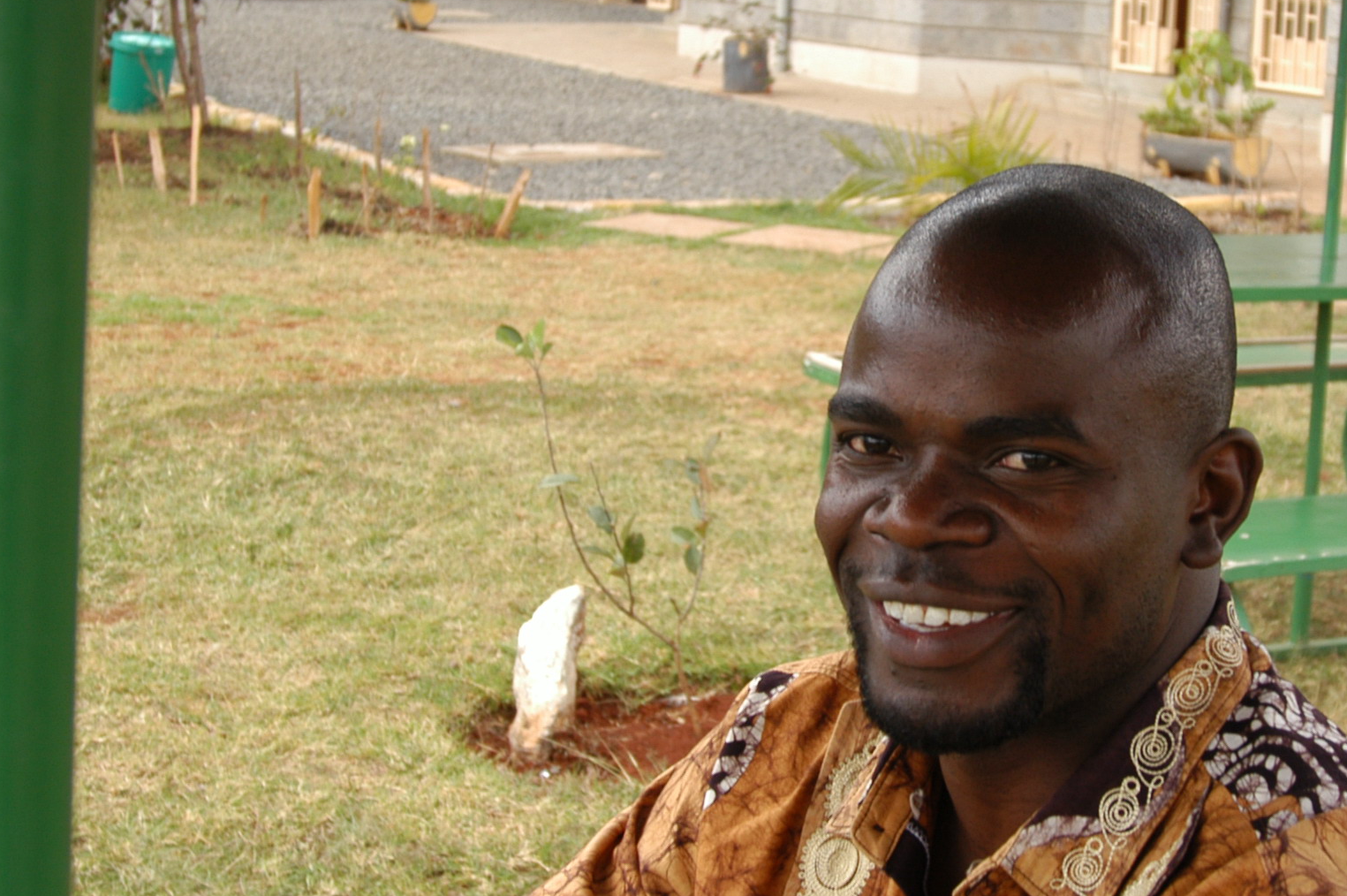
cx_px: 928
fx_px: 2654
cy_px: 368
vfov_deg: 19.1
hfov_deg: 28.2
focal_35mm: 71
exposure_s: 1/160
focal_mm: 24
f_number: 5.6
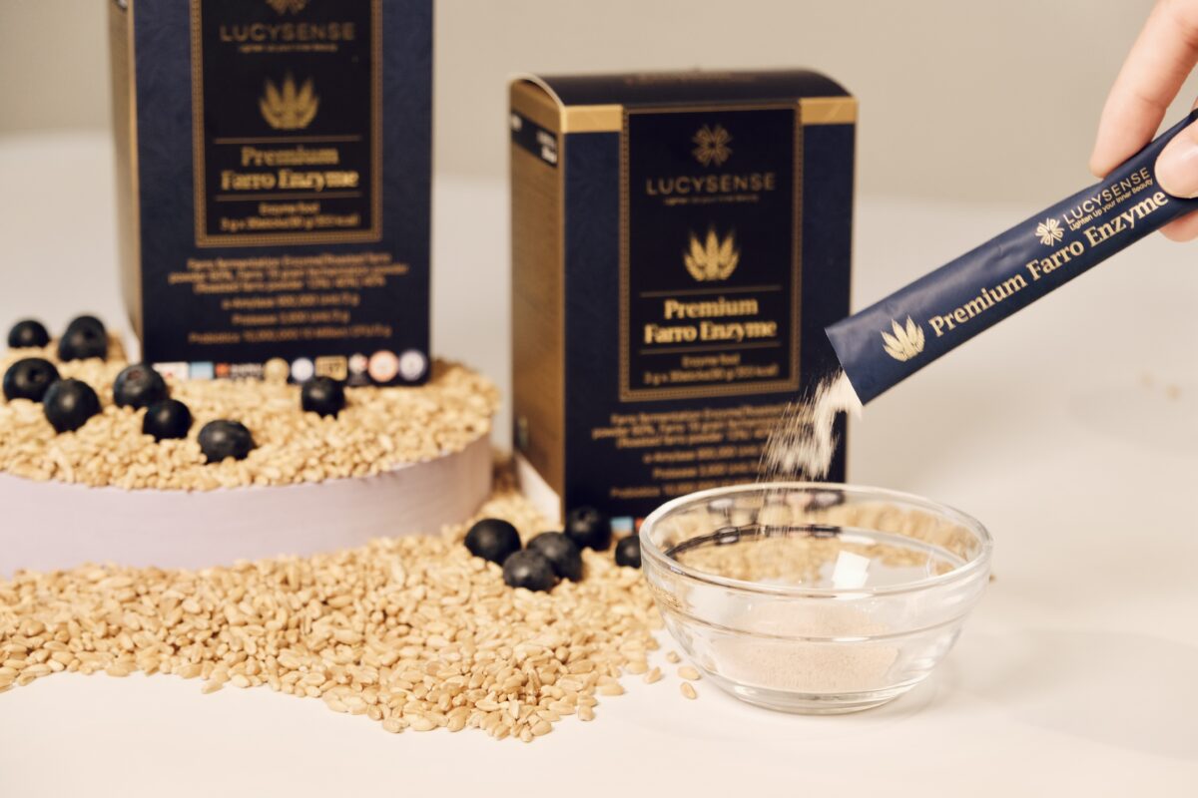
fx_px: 2296
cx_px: 599
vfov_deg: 19.7
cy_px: 399
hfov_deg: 29.2
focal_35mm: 69
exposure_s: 1/140
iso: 640
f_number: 4
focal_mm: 46.3
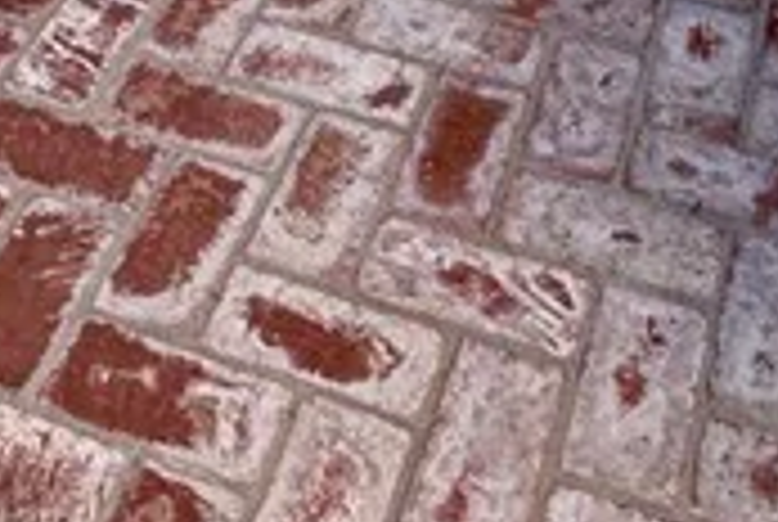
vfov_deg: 11.3
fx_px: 1862
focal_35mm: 86
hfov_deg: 23.5
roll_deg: -1.8
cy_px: -945
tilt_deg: -9.1
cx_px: 252
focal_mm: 2.22
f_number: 2.2
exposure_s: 1/143
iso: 40
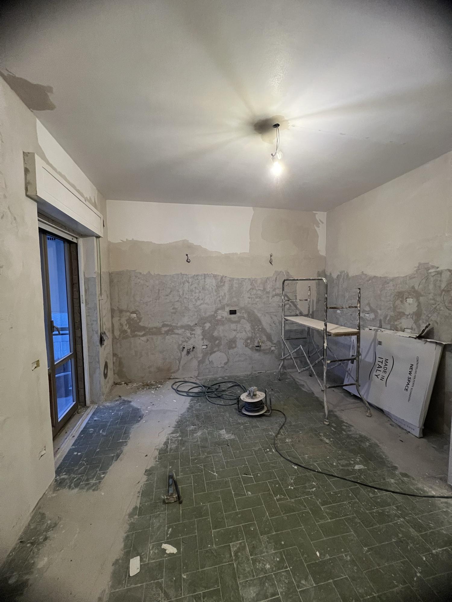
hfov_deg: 89.9
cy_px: 301
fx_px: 226
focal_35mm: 13
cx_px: 226
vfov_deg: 106.2
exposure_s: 1/50
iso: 500
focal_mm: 1.57
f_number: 1.8
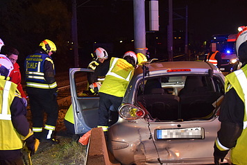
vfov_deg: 28.1
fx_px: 330
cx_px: 131
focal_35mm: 48
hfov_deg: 41.1
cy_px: 99
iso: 1100
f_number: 3.5
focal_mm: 24
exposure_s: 1/60
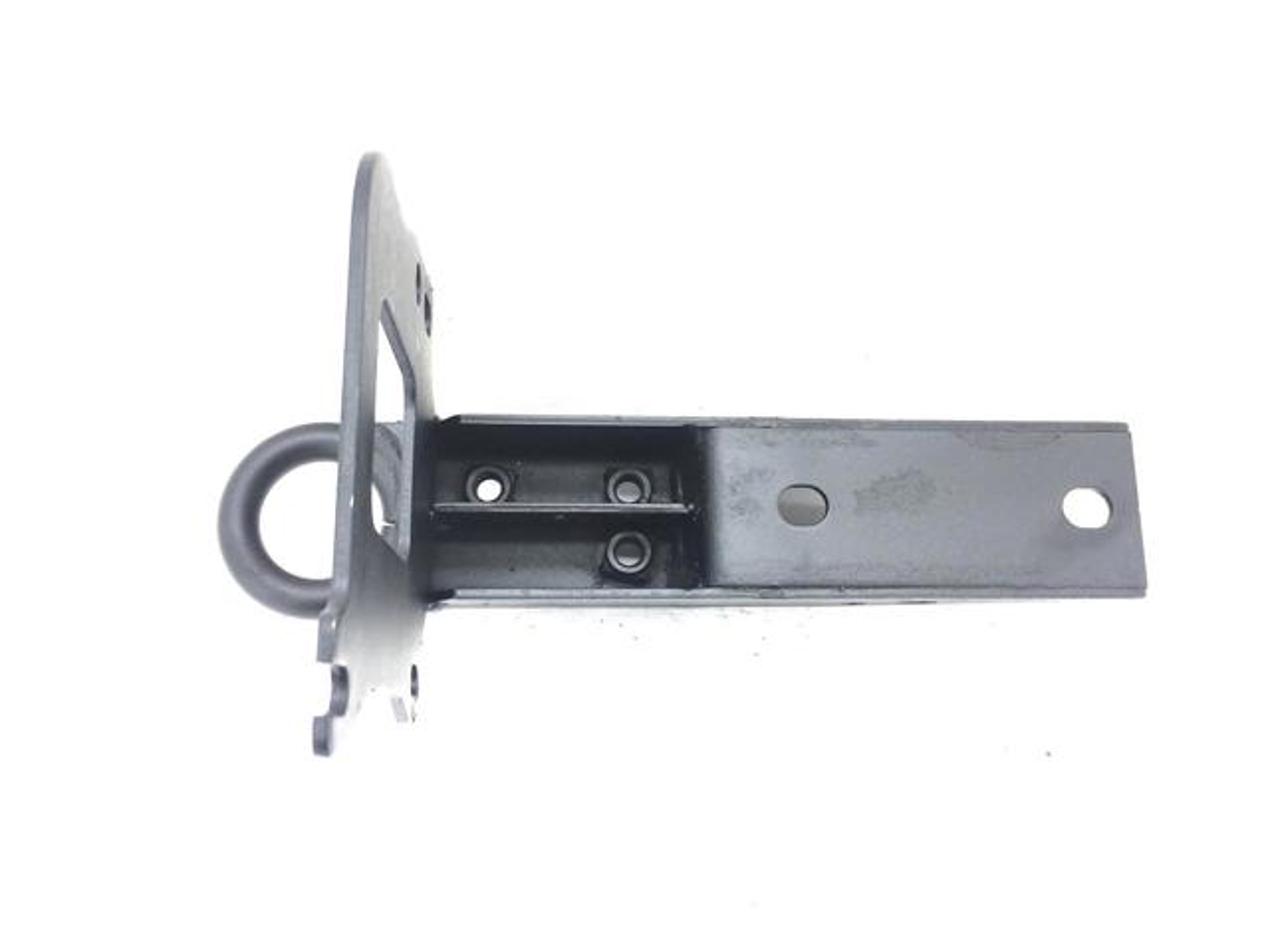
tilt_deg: -44.7
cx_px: 635
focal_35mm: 29
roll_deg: -3.3
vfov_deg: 48.2
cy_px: 476
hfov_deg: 61.7
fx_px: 1064
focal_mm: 4.15
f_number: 2.2
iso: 25
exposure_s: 1/100
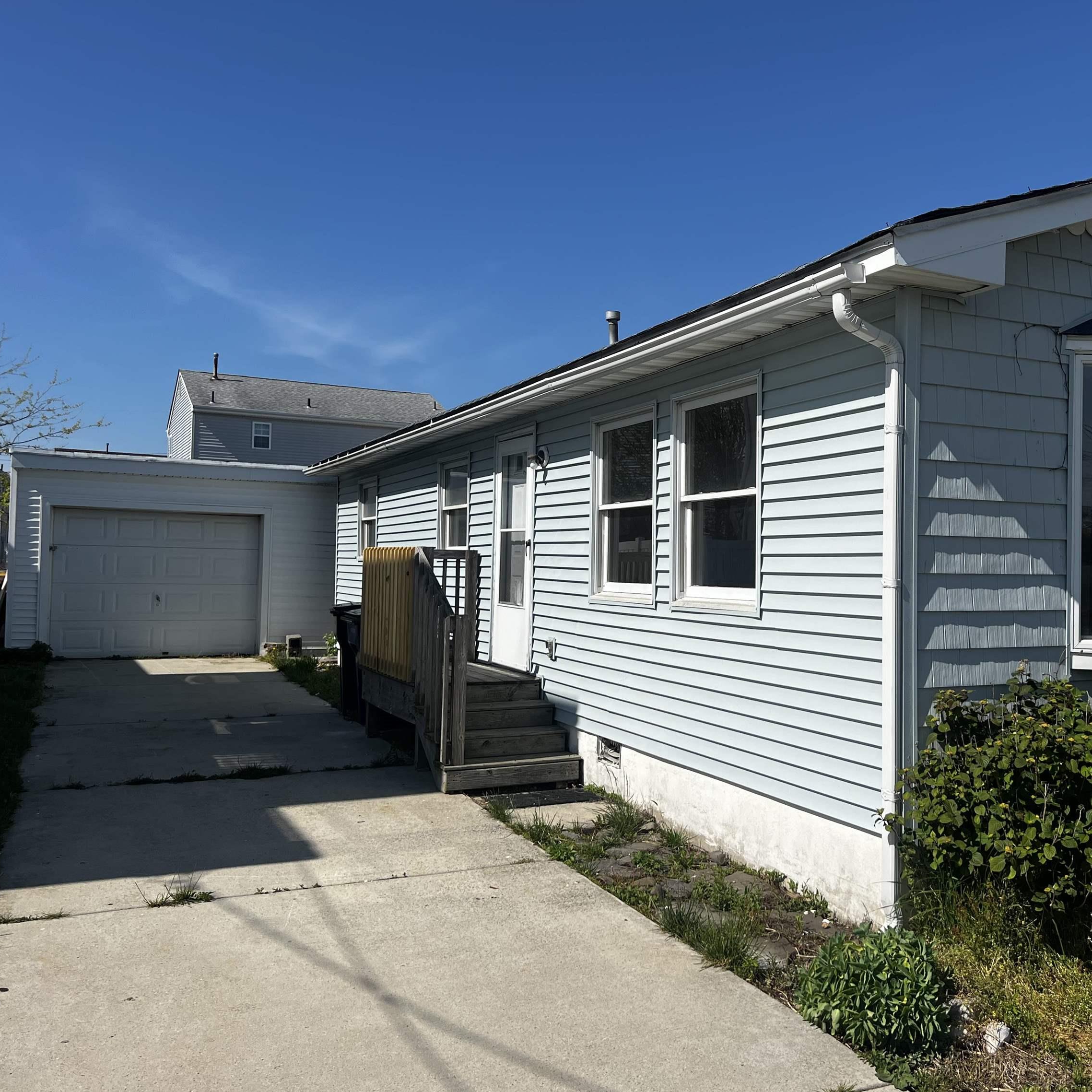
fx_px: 1106
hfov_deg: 52.0
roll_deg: -1.4
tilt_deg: +1.3
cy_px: 544
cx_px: 683
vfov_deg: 52.5
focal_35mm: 31
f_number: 1.5
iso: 50
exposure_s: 1/8000
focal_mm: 5.7
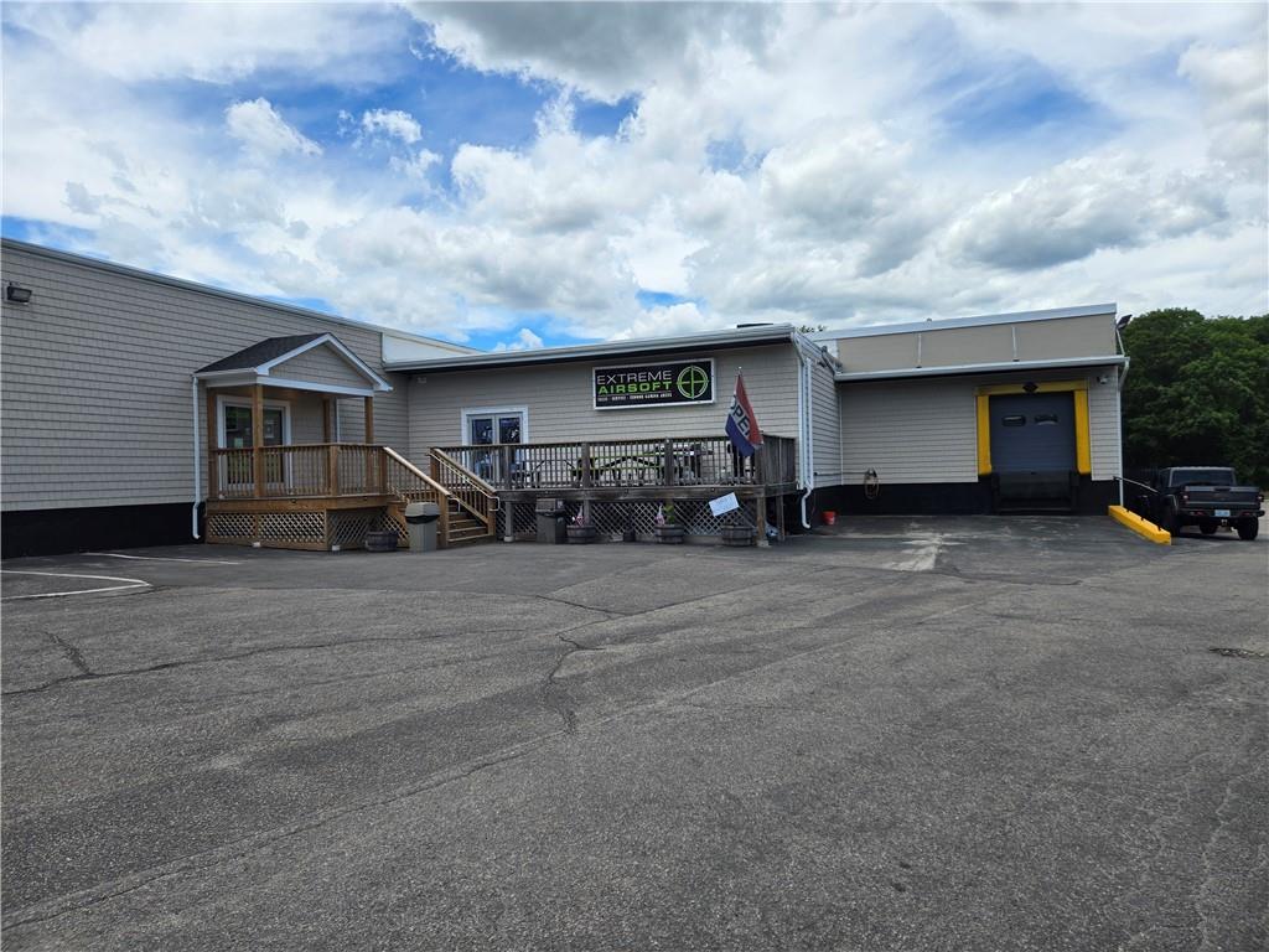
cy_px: 476
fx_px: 843
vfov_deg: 58.9
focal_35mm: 23
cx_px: 634
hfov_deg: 73.9
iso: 25
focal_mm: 5.4
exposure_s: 1/1983
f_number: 1.8
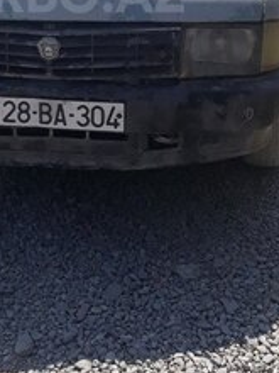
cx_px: 54
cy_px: -7
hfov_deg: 23.7
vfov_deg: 29.4
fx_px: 656
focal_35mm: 61
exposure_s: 1/1364
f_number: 1.9
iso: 40
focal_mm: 3.6
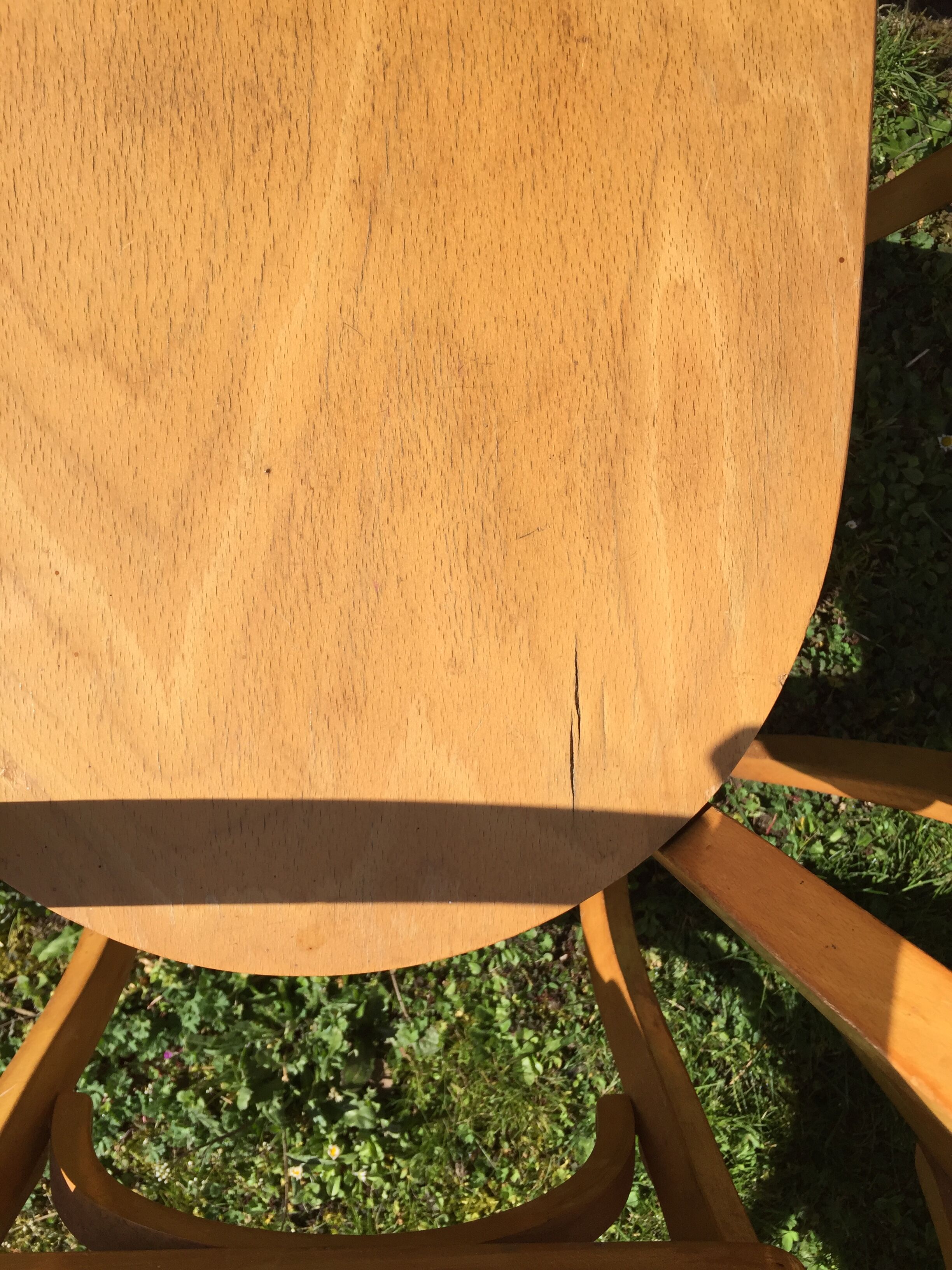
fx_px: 1063
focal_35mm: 29
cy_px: 635
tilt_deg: -85.1
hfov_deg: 48.2
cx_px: 476
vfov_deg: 61.7
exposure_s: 1/1883
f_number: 2.2
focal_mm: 4.15
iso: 32
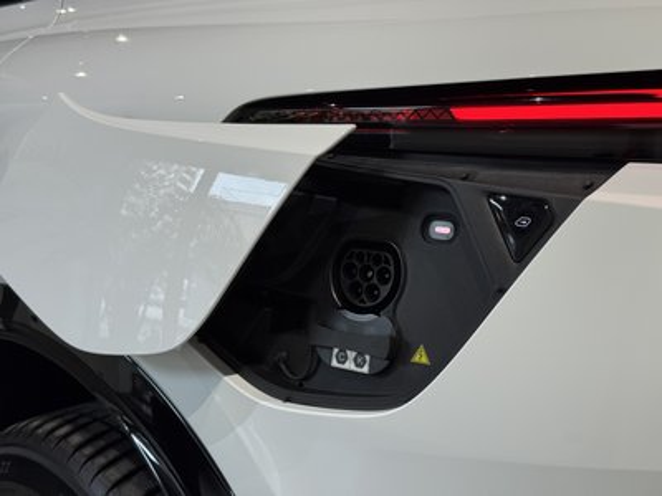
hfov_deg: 39.7
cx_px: 331
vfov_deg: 30.3
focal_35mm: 48
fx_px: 918
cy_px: 248
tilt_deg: -10.1
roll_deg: +0.0
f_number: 1.78
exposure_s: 1/100
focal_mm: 6.76
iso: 100
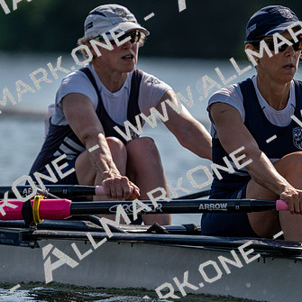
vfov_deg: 2.7
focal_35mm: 660
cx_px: 225
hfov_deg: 2.7
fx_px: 6514
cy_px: 144
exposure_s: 1/1600
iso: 160
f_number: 6.3
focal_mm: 448
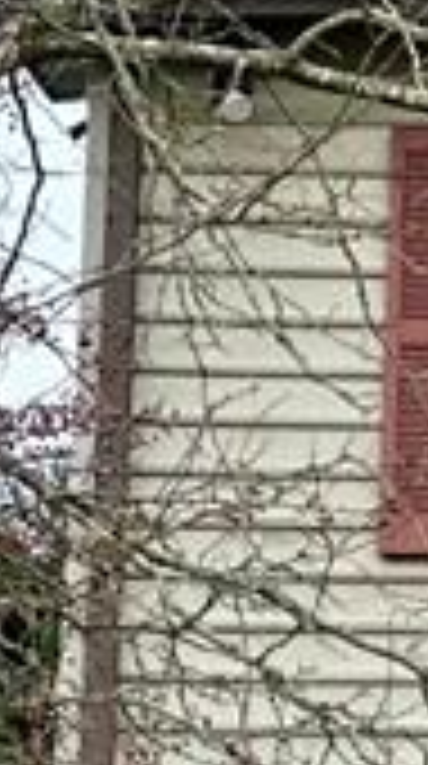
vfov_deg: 4.3
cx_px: 1847
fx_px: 10260
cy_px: 842
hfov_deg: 2.3
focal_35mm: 506
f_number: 2.8
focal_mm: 9
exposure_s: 1/121
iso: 40
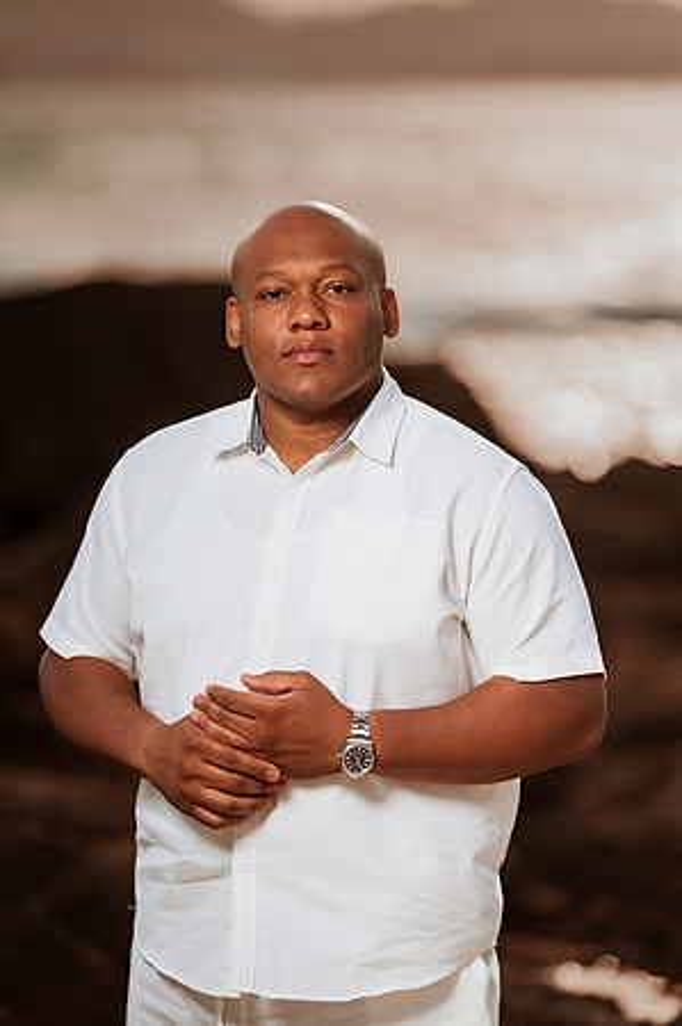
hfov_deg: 10.1
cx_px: 341
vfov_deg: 15.2
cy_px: 513
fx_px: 3845
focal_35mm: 135
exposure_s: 1/8000
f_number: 1.8
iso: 80
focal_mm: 135
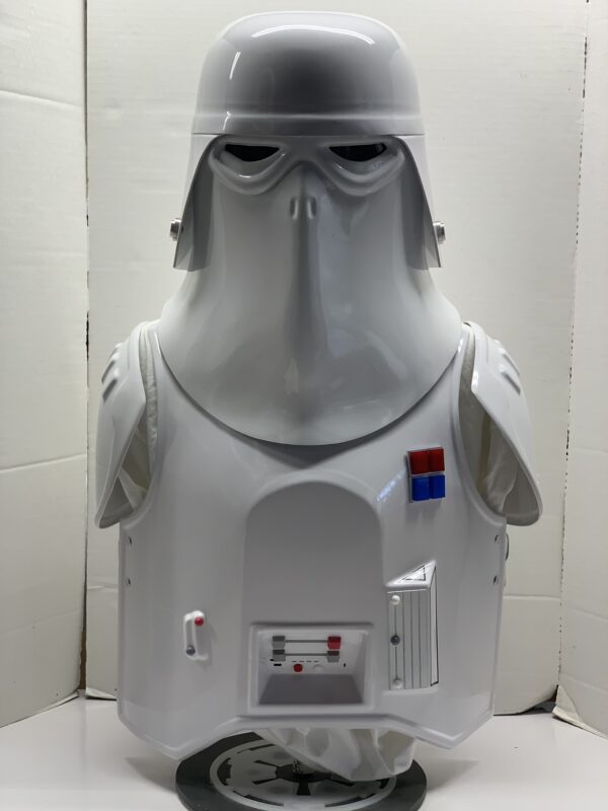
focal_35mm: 52
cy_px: 406
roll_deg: -0.2
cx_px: 304
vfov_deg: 36.8
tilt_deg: -5.2
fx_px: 1218
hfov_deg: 28.0
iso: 80
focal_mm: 6
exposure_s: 1/120
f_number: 2.4
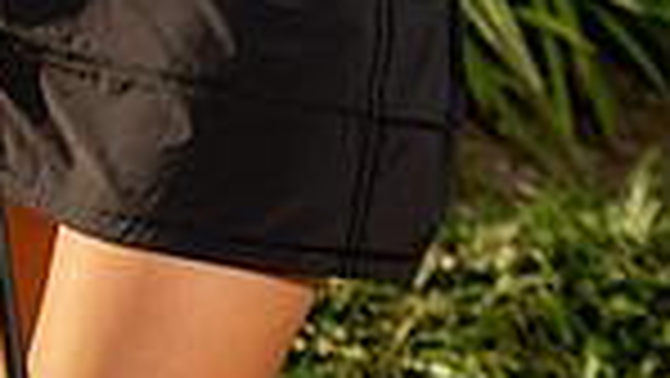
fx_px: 2311
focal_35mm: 130
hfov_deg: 16.5
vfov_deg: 8.6
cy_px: -508
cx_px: 220
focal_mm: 41
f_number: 4
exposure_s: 1/160
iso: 200
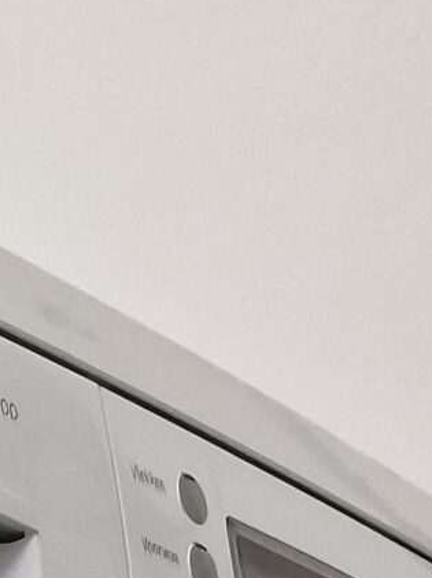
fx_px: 2333
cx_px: -318
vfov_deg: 11.0
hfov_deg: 10.1
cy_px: 1553
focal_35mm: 140
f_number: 1.8
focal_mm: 6.4
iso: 160
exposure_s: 1/100
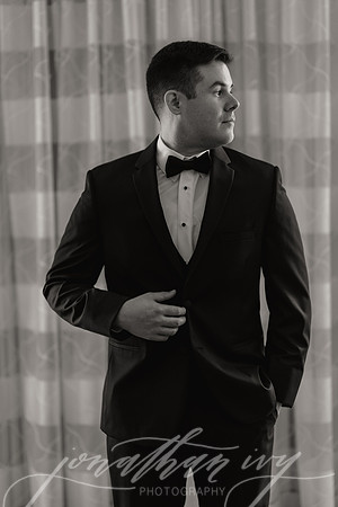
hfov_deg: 16.1
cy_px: 254
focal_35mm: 85
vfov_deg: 23.9
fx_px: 1197
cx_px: 169
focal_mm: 85
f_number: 2.2
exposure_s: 1/160
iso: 800
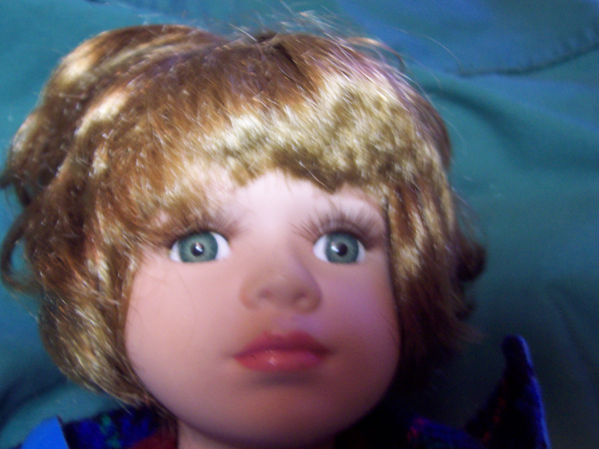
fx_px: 640
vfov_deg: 38.7
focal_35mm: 37
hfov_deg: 50.1
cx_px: 300
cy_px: 224
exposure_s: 1/10
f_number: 2.8
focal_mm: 5.6
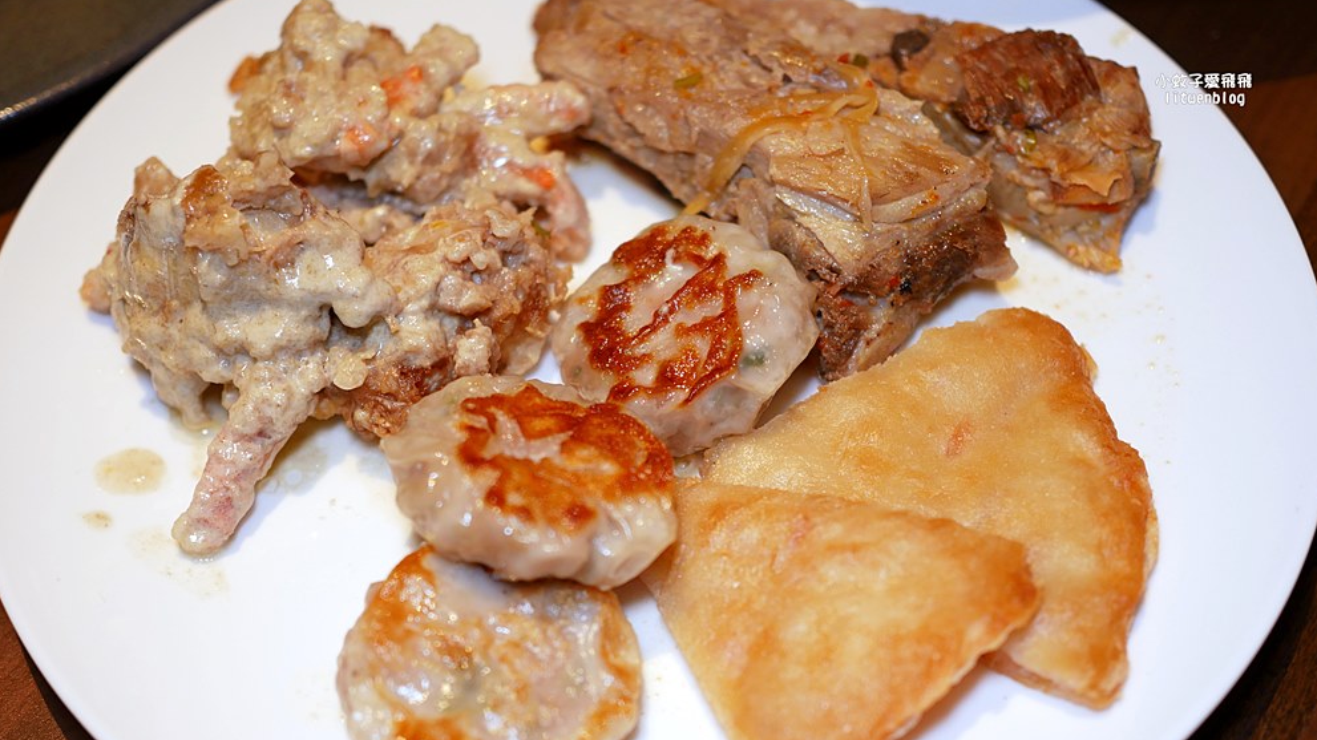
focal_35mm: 55
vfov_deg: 21.8
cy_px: 422
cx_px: 662
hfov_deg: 37.9
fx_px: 1920
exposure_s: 1/125
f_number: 1.8
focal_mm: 25
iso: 200
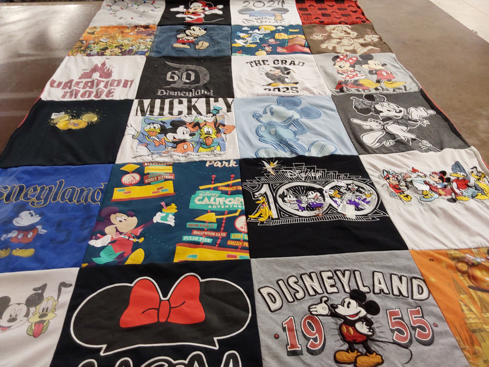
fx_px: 396
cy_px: 184
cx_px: 244
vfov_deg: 49.7
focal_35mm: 28
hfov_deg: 63.4
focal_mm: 2.91
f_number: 1.9
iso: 100
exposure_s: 1/60
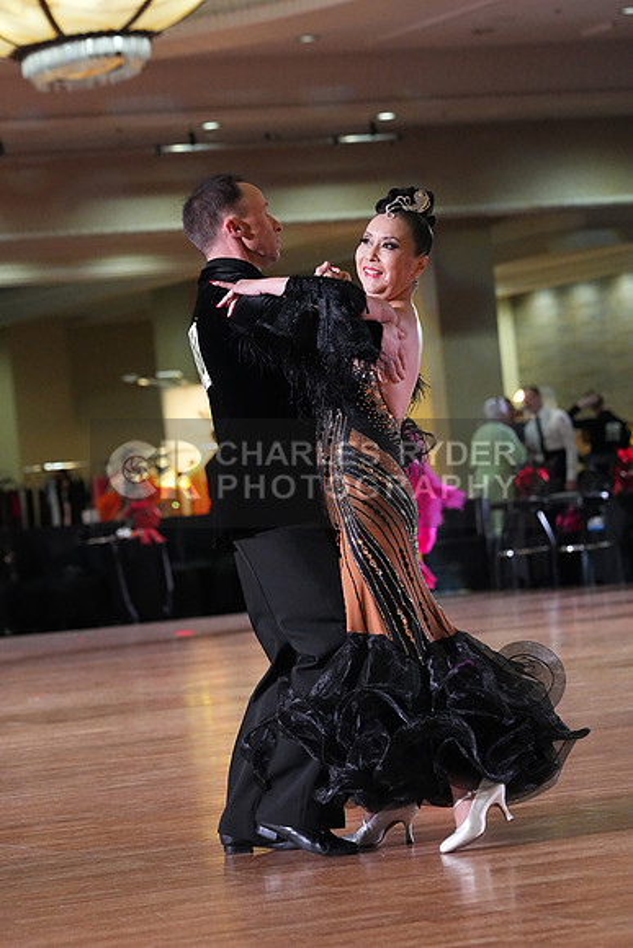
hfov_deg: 9.6
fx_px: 3769
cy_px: 474
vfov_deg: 14.3
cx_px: 316
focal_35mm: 143
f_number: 5.6
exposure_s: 1/400
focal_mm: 143
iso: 10000
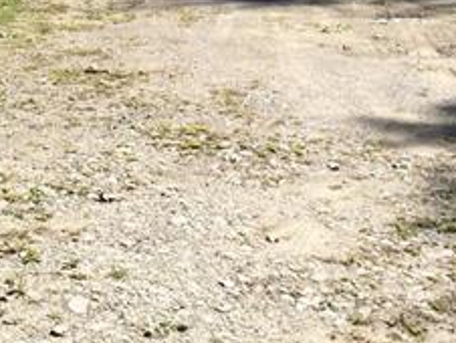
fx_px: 1081
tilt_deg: -3.8
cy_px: -75
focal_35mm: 82
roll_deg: +0.1
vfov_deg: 17.2
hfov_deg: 23.0
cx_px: 16
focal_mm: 4.15
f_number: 2.2
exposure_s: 1/1364
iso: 32
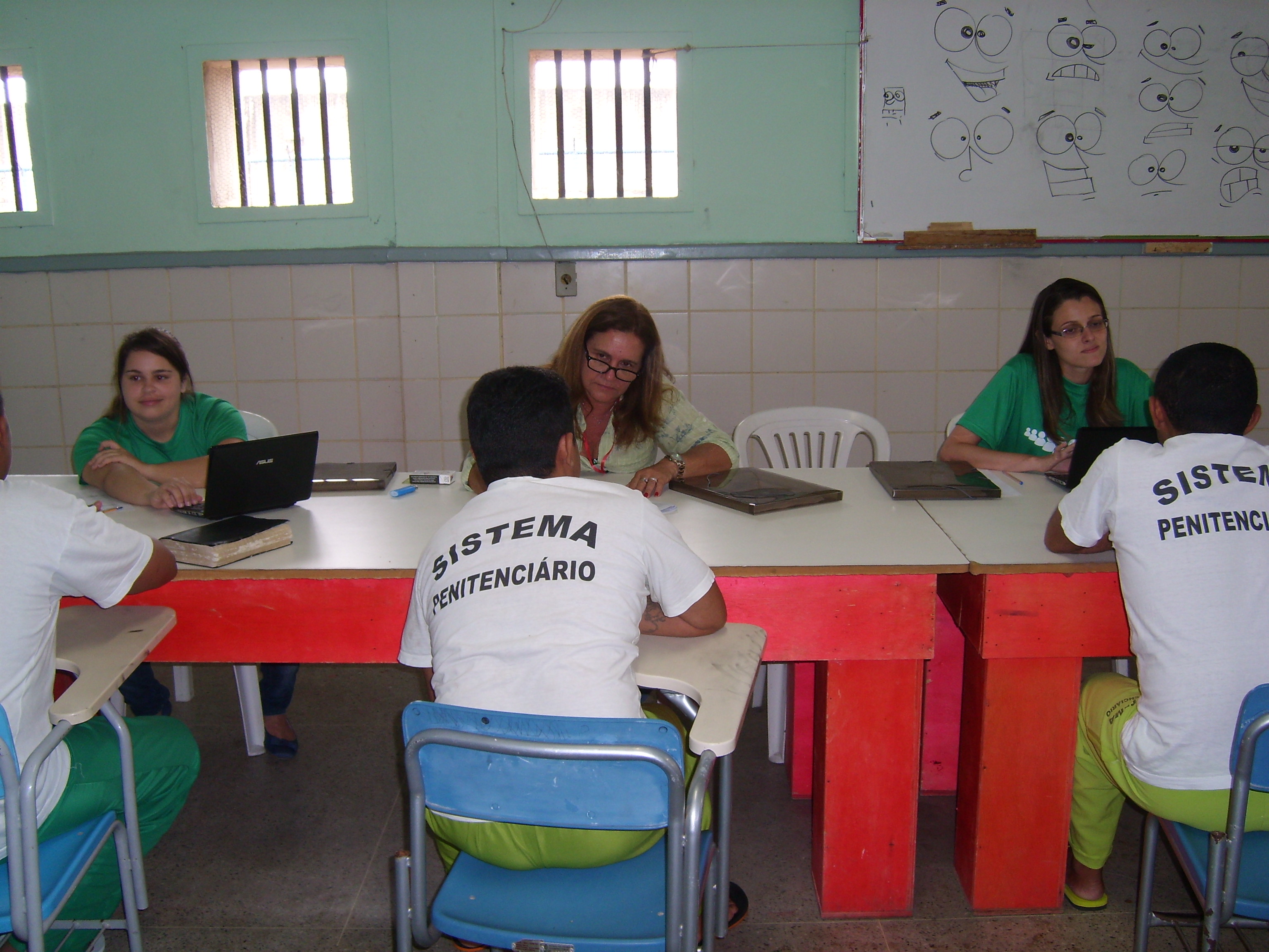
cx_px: 634
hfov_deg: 52.6
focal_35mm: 35
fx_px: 1283
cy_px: 476
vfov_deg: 40.7
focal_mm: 5.8
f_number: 2.8
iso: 50
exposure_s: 1/30
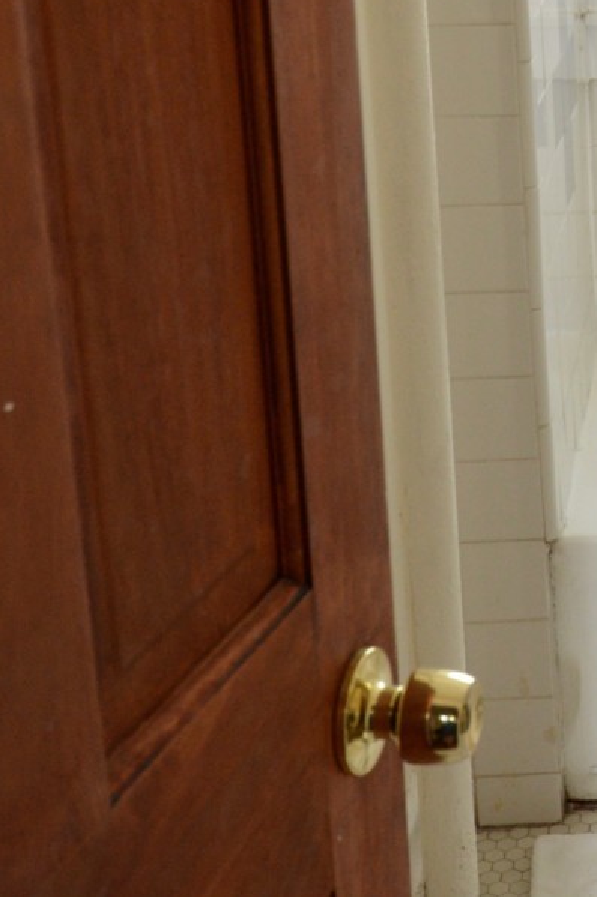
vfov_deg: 27.5
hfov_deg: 17.2
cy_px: 173
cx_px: 868
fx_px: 1794
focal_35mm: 72
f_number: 4
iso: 400
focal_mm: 14
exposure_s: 1/100
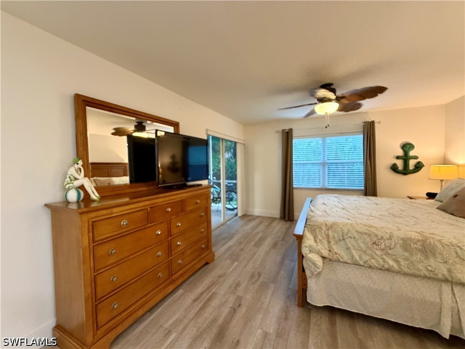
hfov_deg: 102.1
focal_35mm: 14
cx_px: 232
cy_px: 174
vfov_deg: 85.7
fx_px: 188
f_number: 2.2
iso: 400
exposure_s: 1/60
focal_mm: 2.22
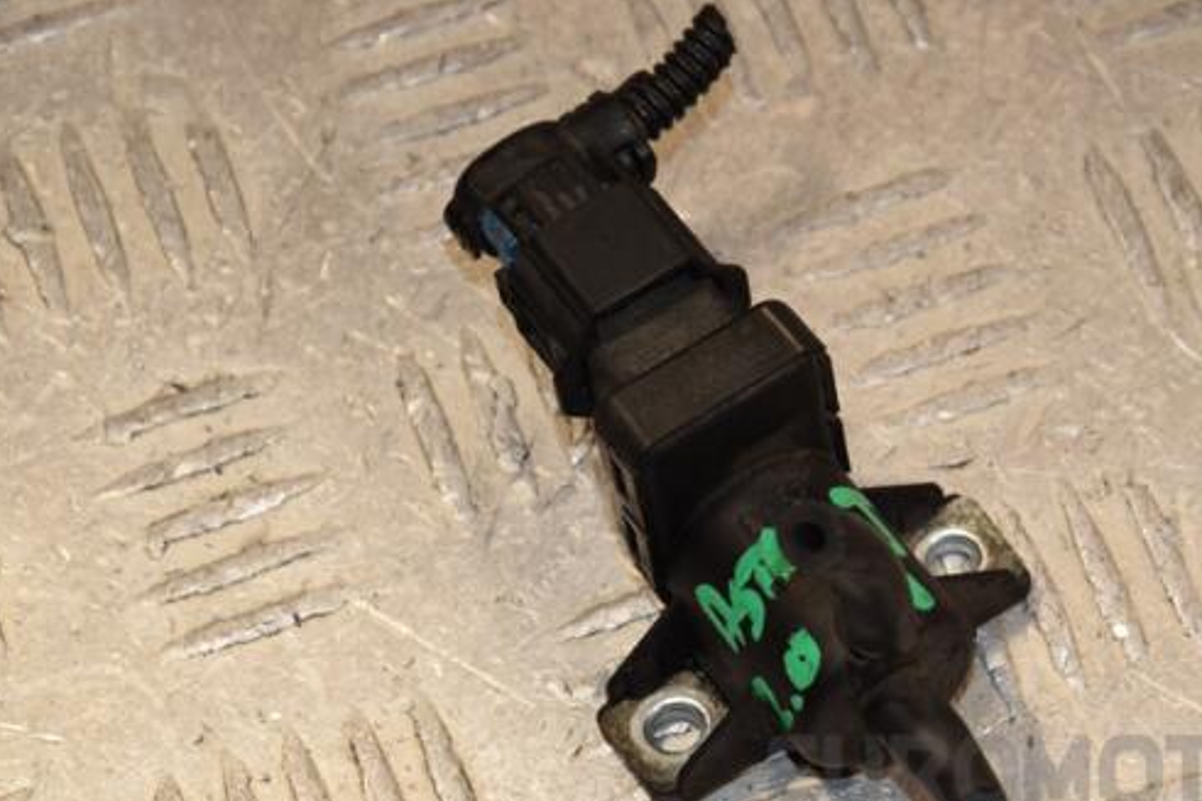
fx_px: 6429
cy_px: 446
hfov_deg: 10.7
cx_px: 722
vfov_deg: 7.1
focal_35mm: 193
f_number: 9
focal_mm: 105
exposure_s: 1/200
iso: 800
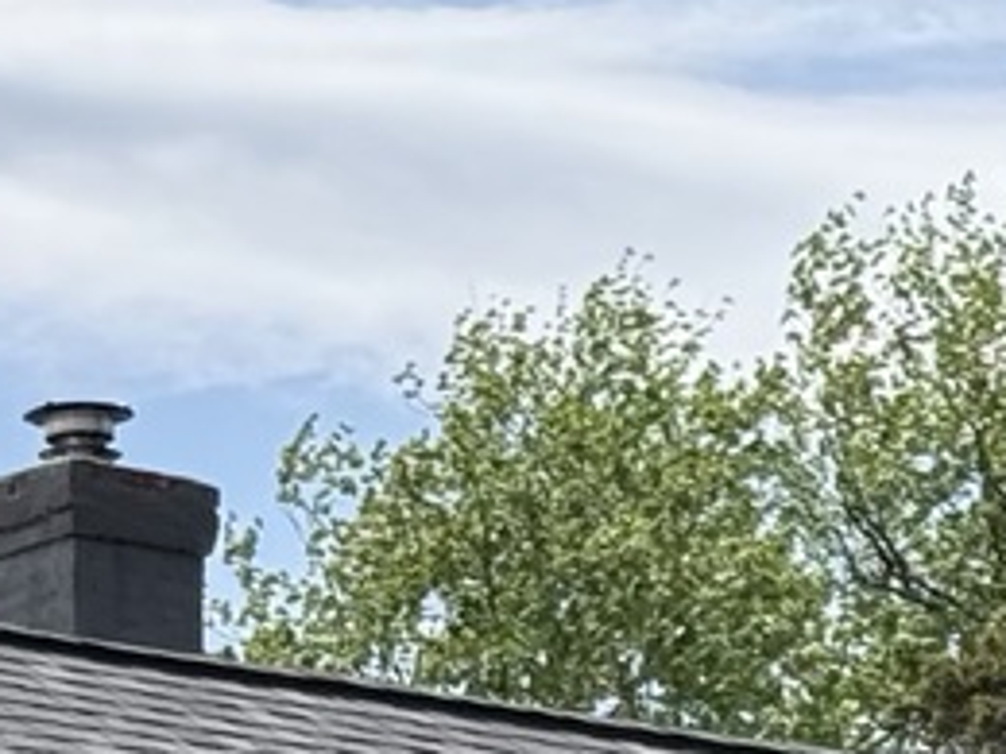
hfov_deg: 7.4
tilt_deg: +4.7
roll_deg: +1.1
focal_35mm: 266
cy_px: 1775
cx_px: 379
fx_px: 7730
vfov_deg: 5.4
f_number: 1.78
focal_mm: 6.76
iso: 80
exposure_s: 1/5208
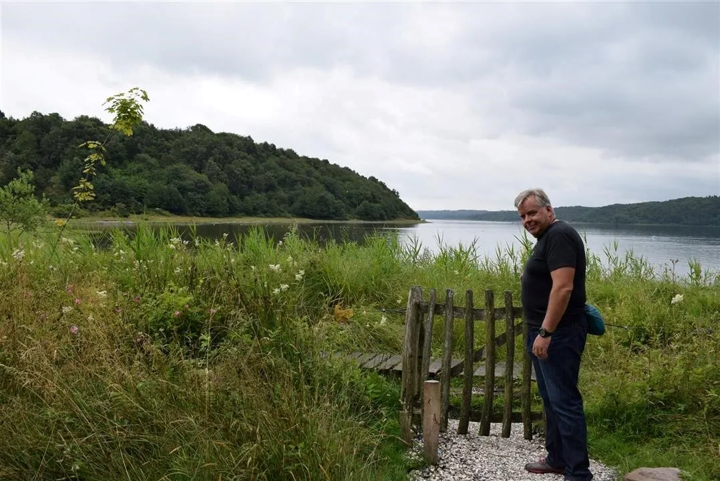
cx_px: 360
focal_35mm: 33
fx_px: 660
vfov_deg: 40.0
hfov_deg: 57.2
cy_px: 240
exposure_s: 1/250
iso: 200
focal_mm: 22
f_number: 8
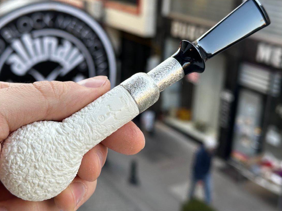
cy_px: 97
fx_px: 456
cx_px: 125
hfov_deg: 34.3
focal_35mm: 56
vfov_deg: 26.1
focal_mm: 6.86
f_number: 1.78
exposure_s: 1/175
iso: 50
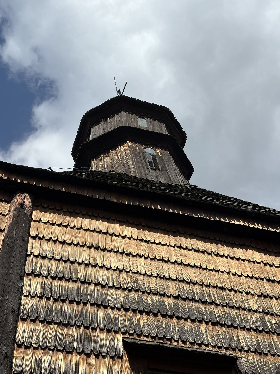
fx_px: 561
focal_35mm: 52
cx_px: 140
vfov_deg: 36.8
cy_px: 187
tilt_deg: +52.9
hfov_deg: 28.0
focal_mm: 5.96
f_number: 1.6
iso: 32
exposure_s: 1/4630
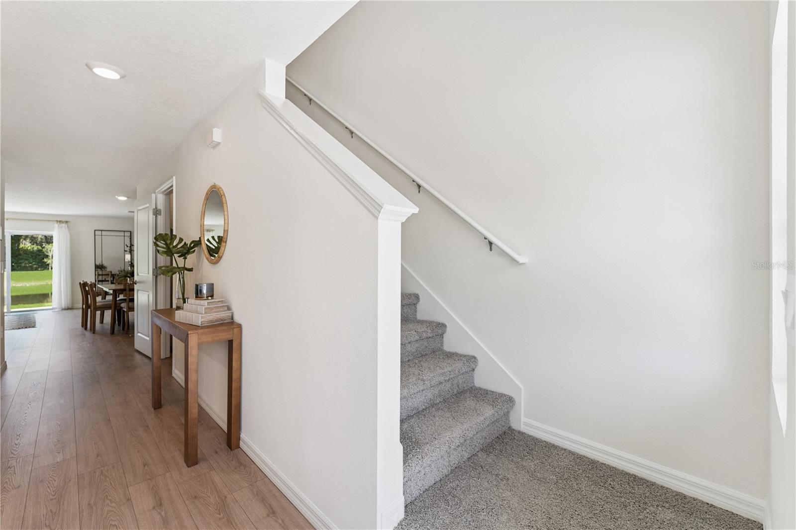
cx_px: 398
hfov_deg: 100.4
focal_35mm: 15
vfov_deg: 77.3
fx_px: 332
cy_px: 265
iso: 100
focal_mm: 10
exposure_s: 1/125
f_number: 2.8
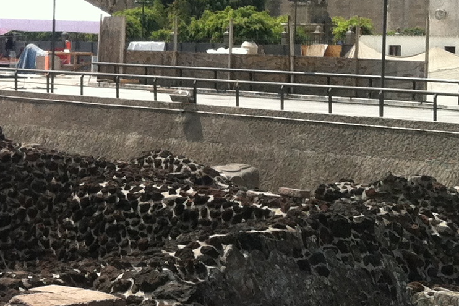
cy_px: 98
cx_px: -166
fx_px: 1619
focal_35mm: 127
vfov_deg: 10.8
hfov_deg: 15.2
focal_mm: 3.85
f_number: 2.8
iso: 80
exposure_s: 1/588
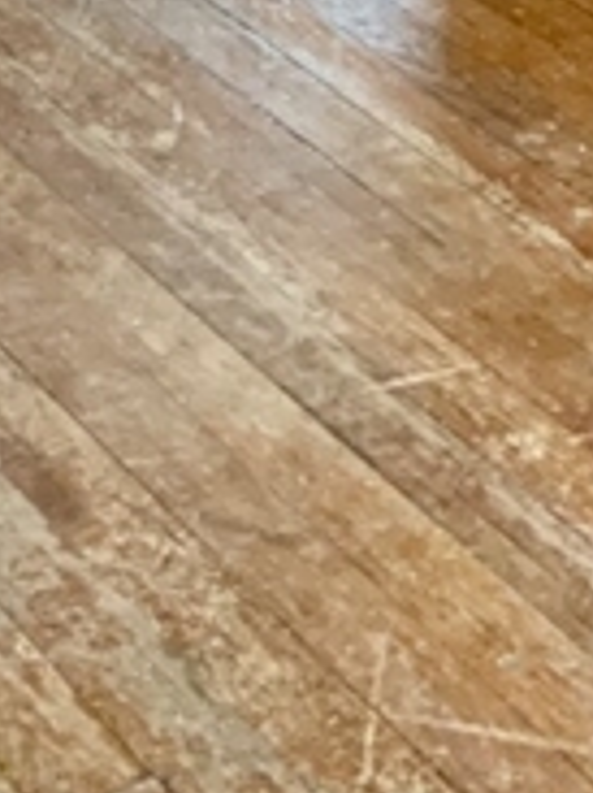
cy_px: -845
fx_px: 2790
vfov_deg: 13.6
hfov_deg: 12.0
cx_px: 43
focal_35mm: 122
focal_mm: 3
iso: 250
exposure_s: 1/60
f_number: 1.8
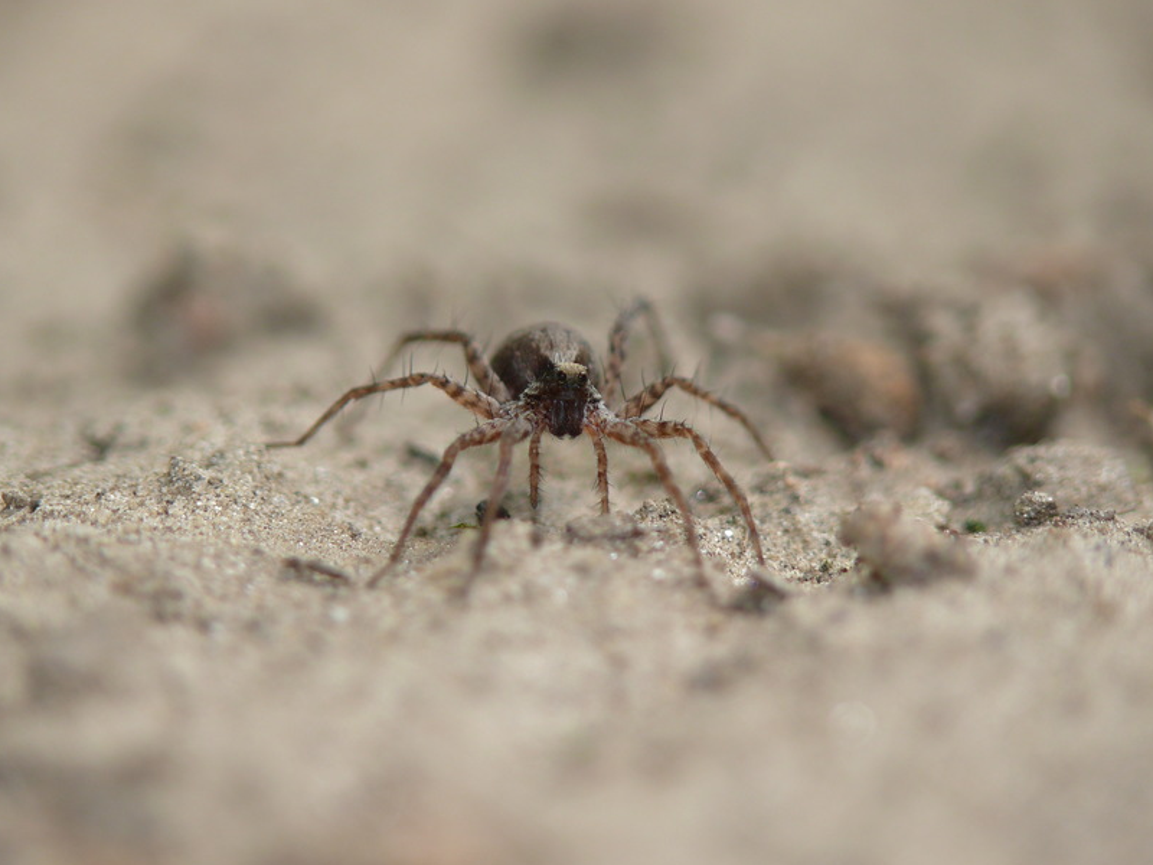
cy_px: 422
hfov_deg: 4.4
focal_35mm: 448
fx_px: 14922
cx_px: 553
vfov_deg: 3.3
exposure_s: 1/125
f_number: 4
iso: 100
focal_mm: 88.8
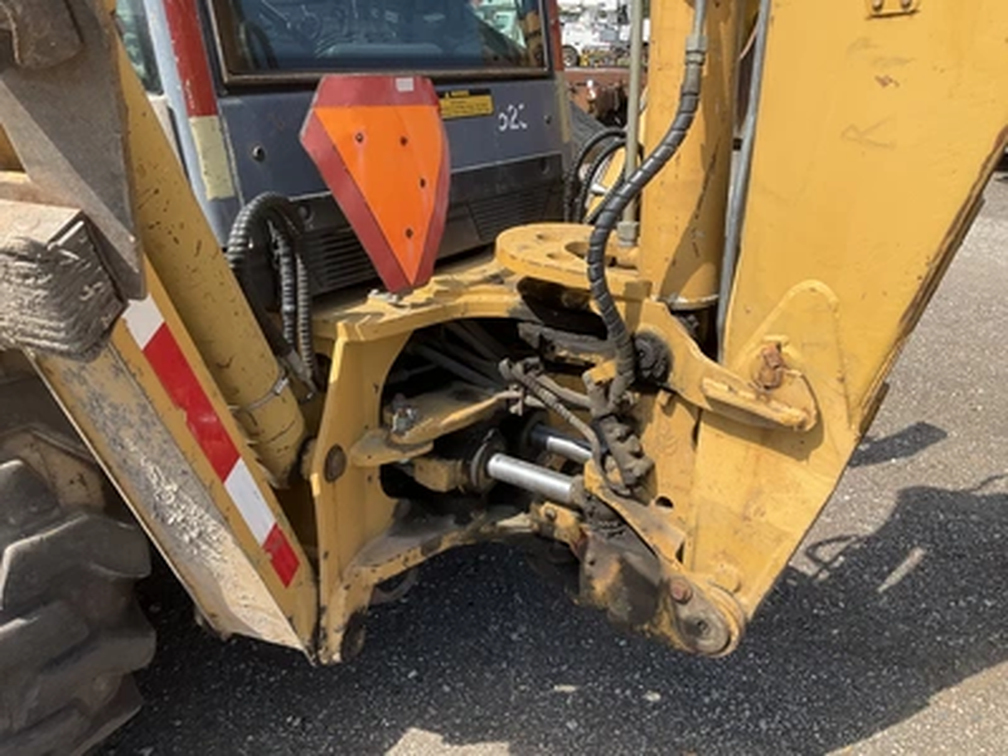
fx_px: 844
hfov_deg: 61.7
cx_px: 504
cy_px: 378
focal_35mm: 29
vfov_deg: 48.2
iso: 25
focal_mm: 3
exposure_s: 1/1168
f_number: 1.8
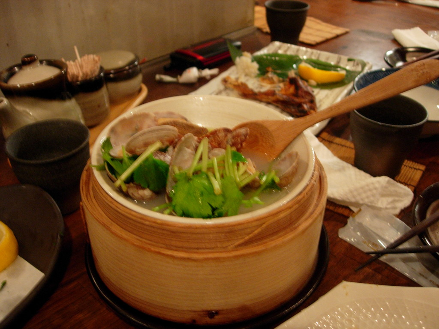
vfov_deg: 37.7
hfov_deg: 49.0
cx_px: 220
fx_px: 482
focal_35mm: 38
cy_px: 164
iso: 200
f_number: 2.8
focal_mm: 7.8
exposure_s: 1/11.9
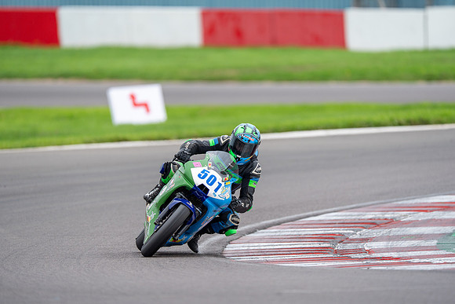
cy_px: 152
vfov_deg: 2.3
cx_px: 228
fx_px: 7592
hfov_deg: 3.4
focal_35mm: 601
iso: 320
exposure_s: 1/400
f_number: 4
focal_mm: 600
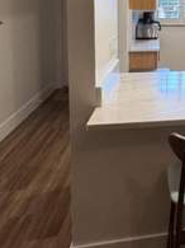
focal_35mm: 46
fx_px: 328
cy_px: 29
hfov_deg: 26.6
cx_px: 241
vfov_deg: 38.7
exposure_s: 1/120
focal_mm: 2.22
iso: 200
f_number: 2.2
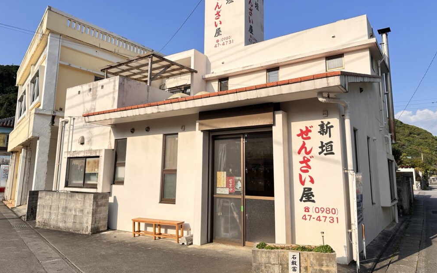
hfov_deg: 70.4
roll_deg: -0.6
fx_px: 310
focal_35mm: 26
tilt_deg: +9.3
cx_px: 222
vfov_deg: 47.5
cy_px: 121
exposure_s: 1/2882
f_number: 1.78
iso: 80
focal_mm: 6.86
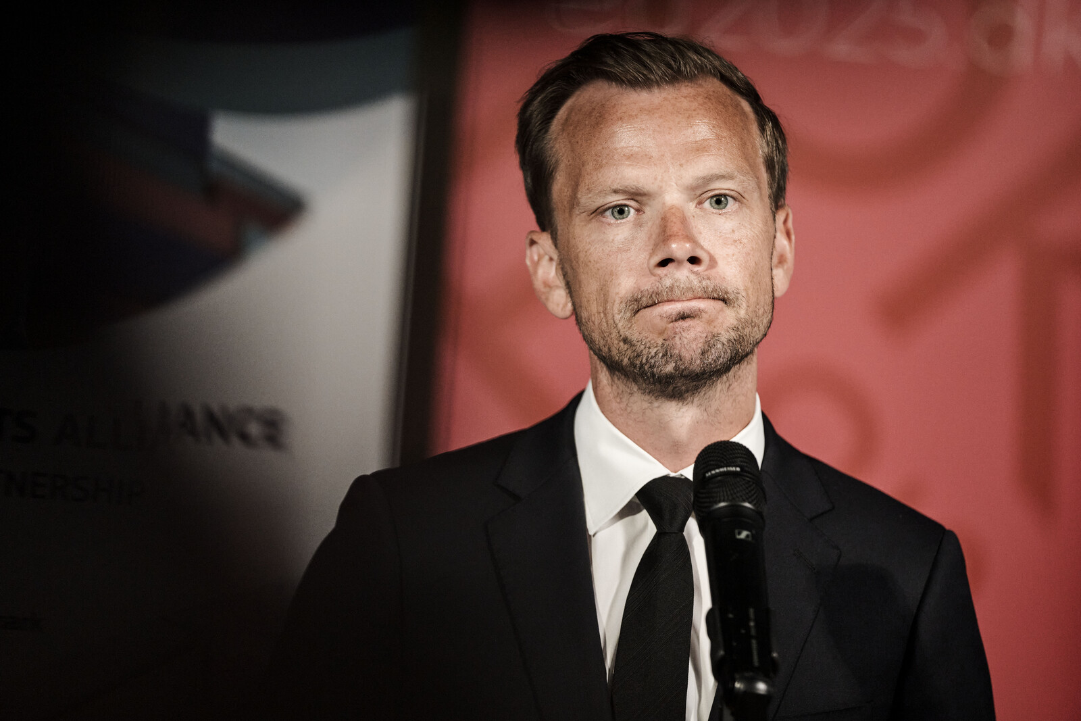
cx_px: 540
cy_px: 360
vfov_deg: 7.7
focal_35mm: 178
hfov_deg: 11.5
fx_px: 5345
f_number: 2.8
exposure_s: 1/320
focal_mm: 178
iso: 4000
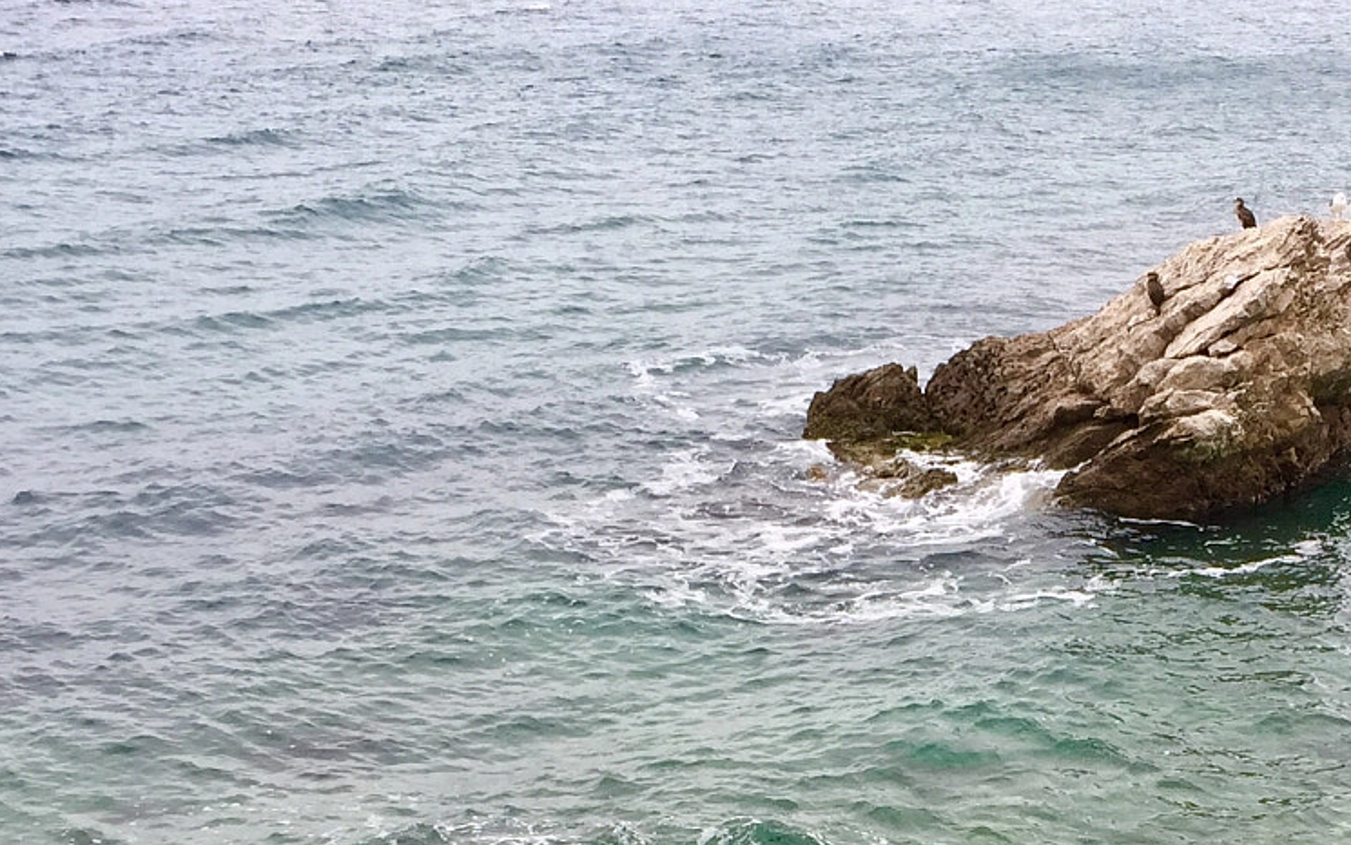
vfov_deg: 18.6
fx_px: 2431
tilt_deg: -23.5
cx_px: 1063
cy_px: 1035
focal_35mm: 66
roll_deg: -0.4
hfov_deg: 30.4
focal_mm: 4.15
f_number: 2.2
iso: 32
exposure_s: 1/344
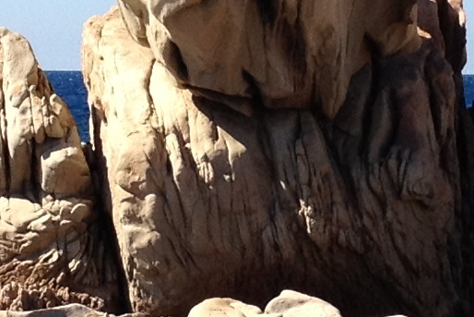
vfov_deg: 6.0
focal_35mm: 231
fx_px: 3042
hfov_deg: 8.9
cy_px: 150
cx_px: 378
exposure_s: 1/1534
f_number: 2.4
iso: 64
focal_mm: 4.28
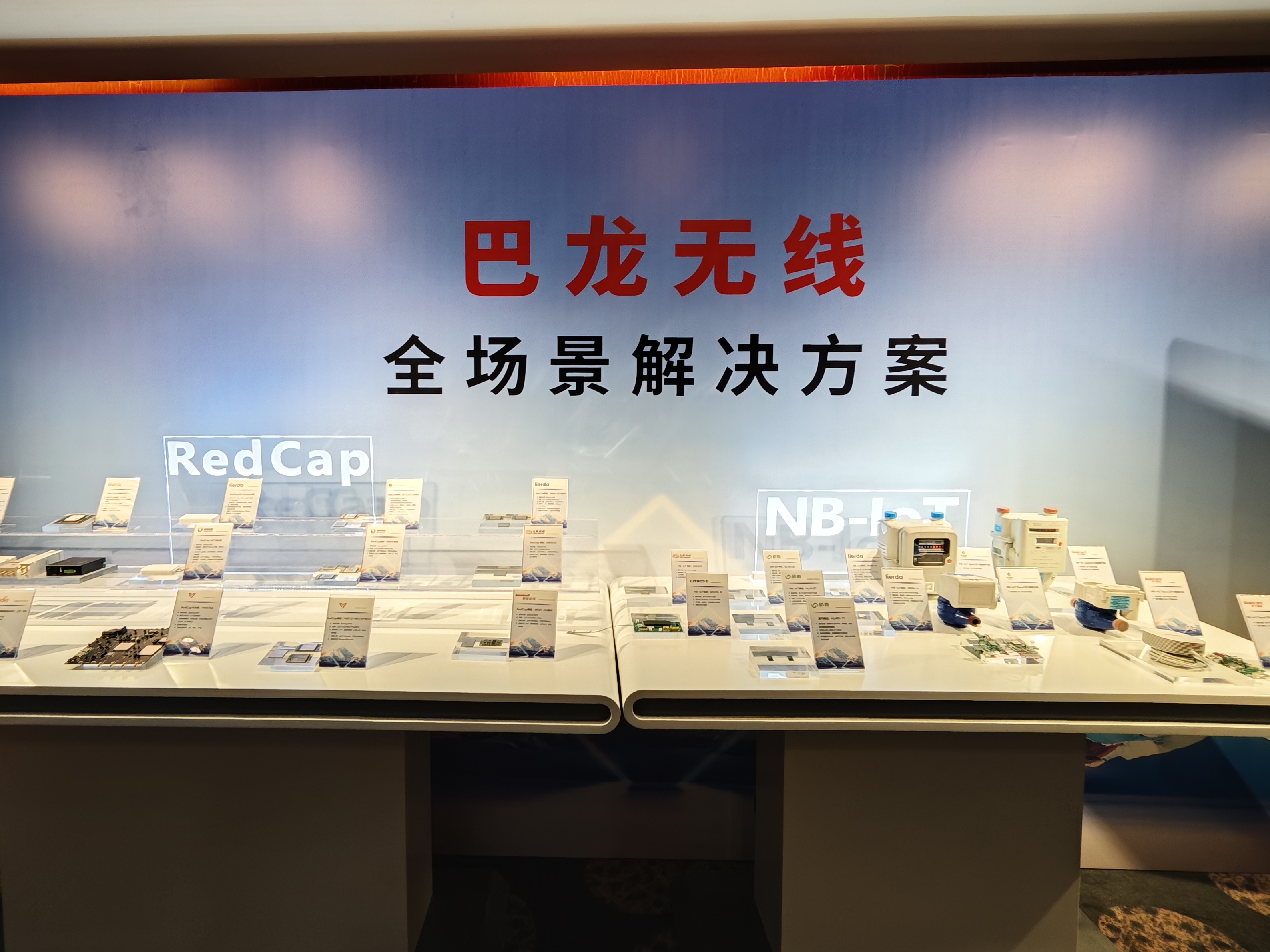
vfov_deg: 71.5
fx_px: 660
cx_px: 569
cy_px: 435
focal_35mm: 18
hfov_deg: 87.5
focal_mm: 2.16
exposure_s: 1/50
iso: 640
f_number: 2.2
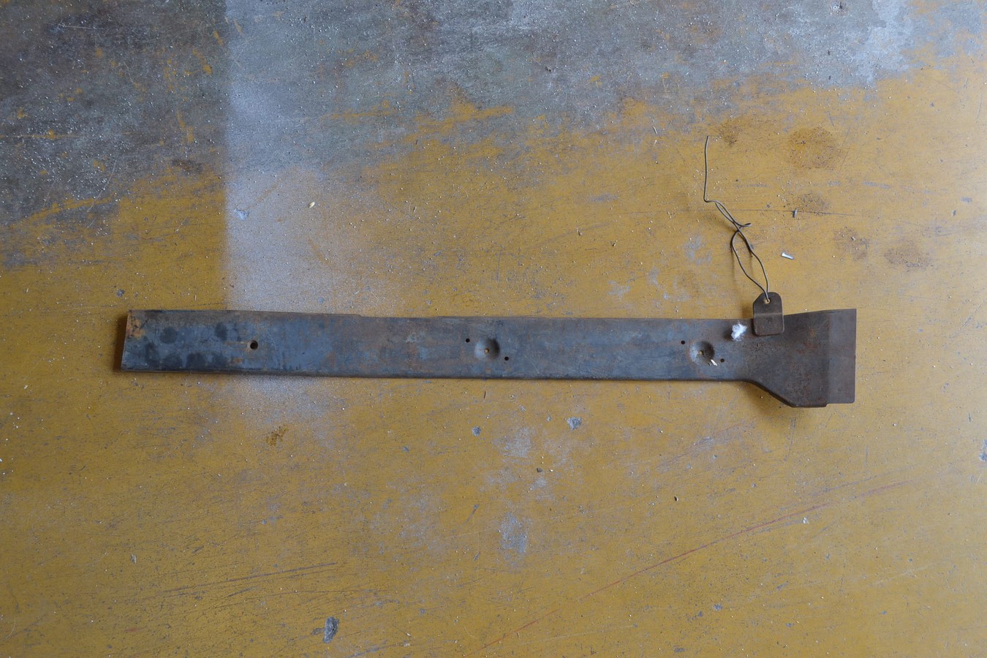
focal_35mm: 42
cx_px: 494
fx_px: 1151
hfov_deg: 46.4
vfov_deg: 31.9
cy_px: 329
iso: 400
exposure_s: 1/125
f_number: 5.6
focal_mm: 28
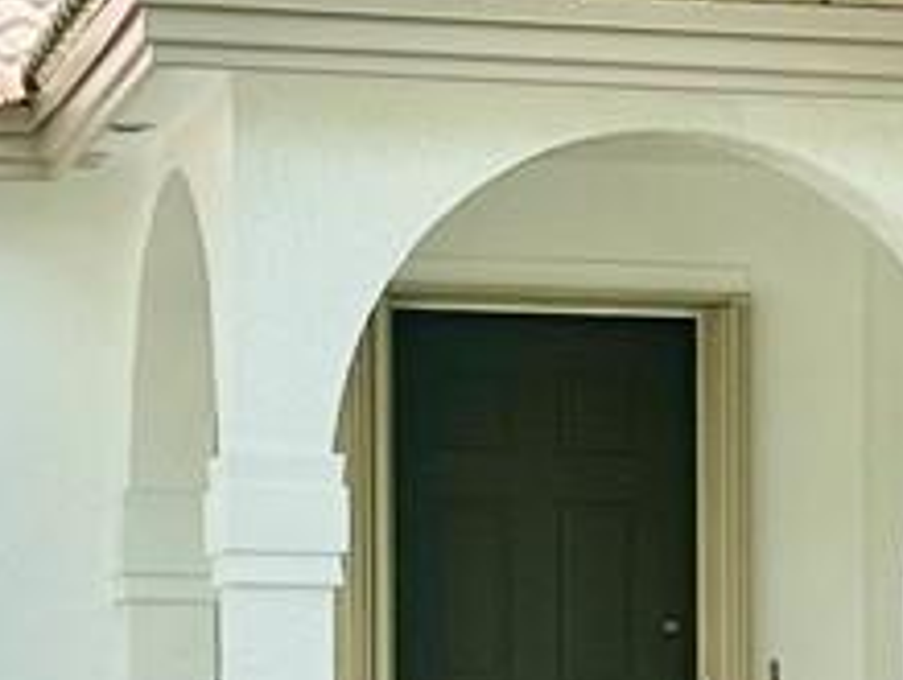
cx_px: 783
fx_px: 4573
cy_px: 775
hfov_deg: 11.2
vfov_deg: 8.4
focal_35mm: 175
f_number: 1.78
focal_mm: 6.86
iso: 80
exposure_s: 1/1272
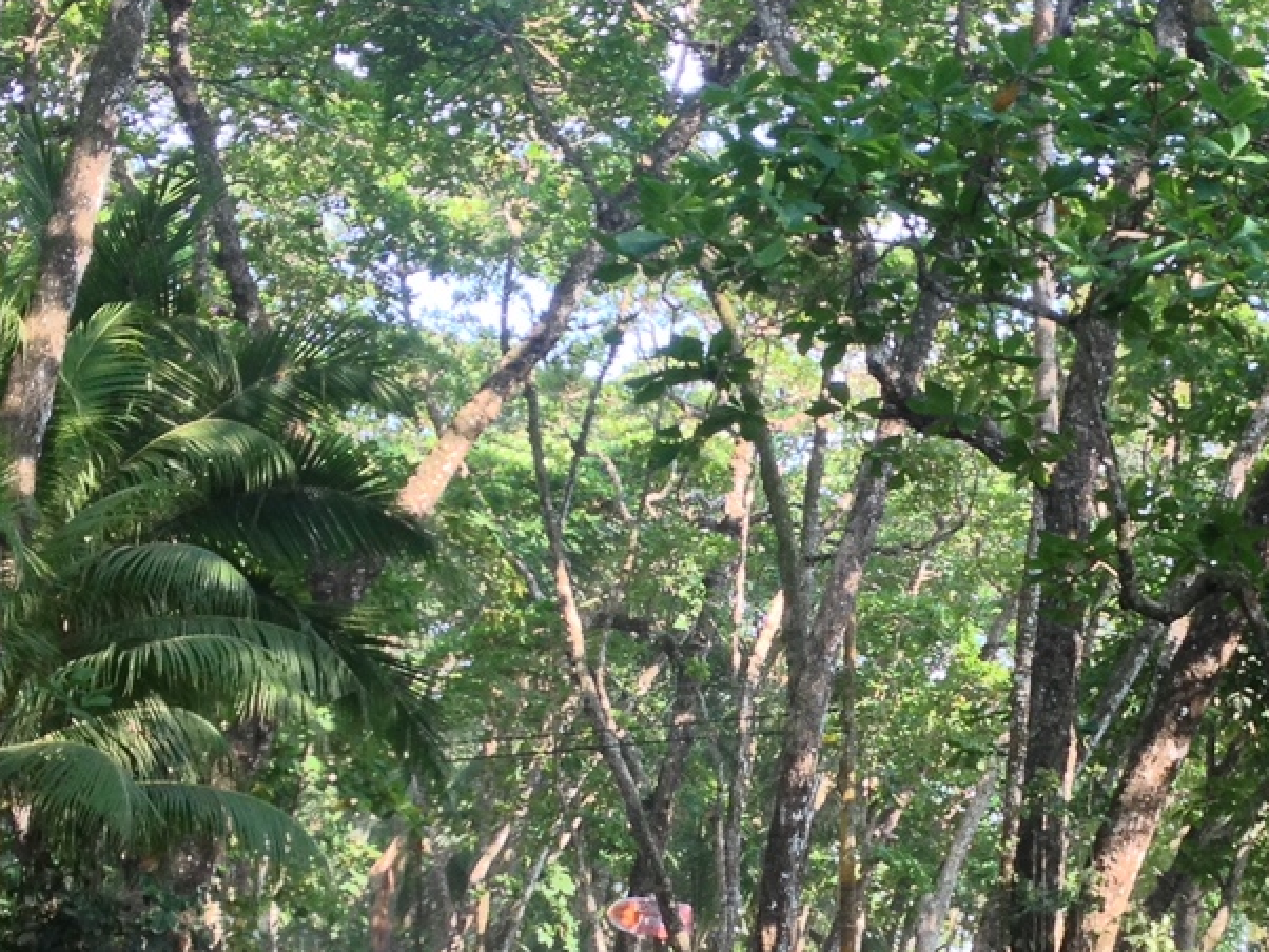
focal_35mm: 93
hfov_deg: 20.9
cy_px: 828
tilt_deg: +0.2
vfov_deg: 15.7
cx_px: 944
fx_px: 3411
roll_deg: +0.4
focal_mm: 4.28
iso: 64
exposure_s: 1/120
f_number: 2.4
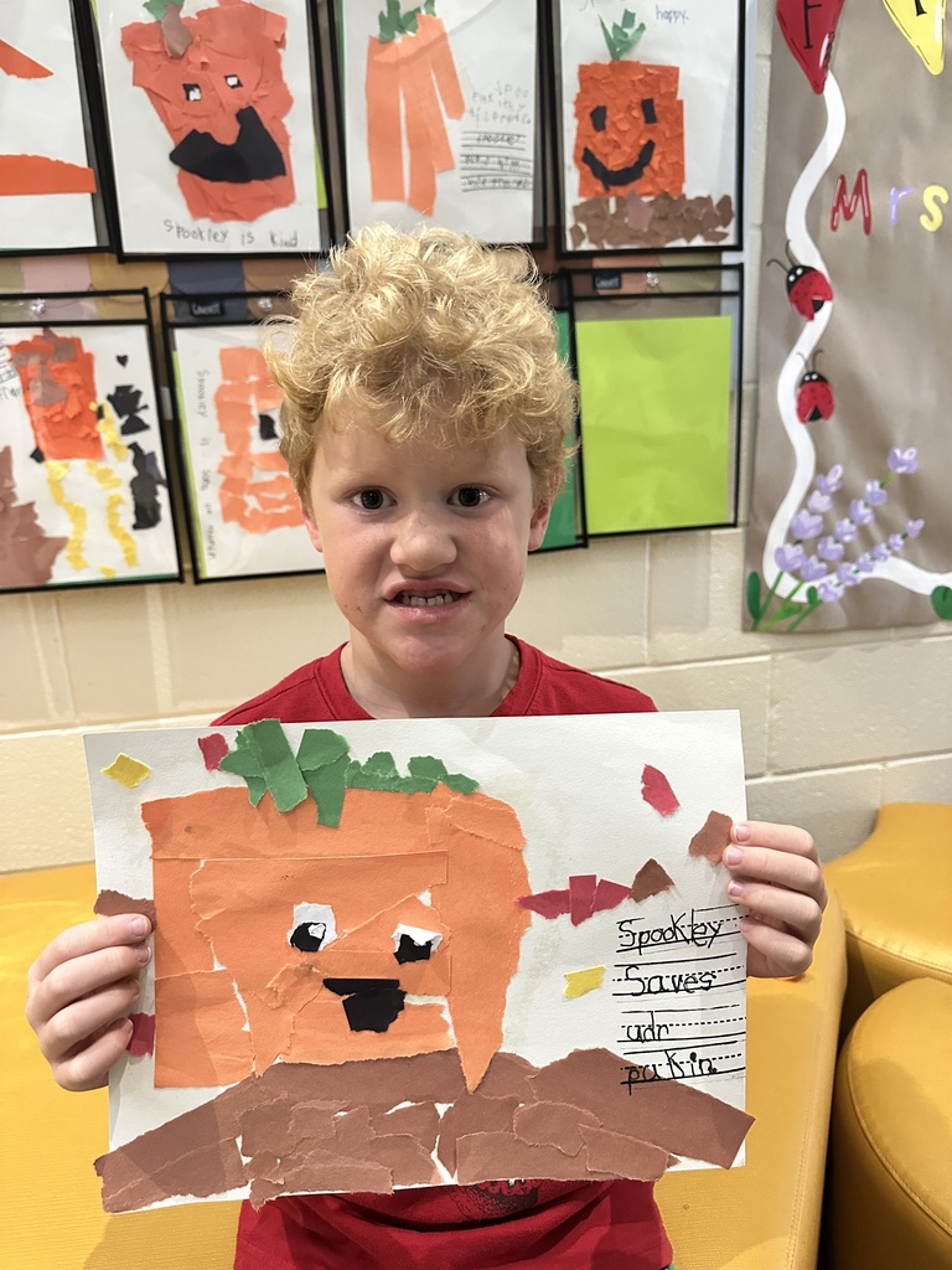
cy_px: 635
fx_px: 880
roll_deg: +1.7
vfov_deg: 71.6
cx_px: 476
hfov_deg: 56.8
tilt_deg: -14.9
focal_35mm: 24
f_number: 1.78
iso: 500
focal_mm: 6.86
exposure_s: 1/60
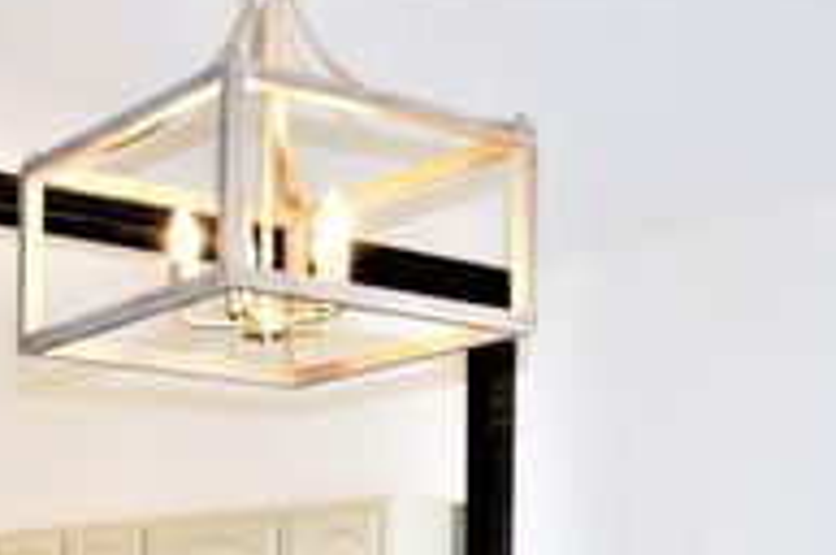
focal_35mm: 70
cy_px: 694
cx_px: -113
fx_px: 1623
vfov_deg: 18.2
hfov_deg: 26.3
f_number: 3.5
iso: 400
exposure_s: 1/160
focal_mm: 18
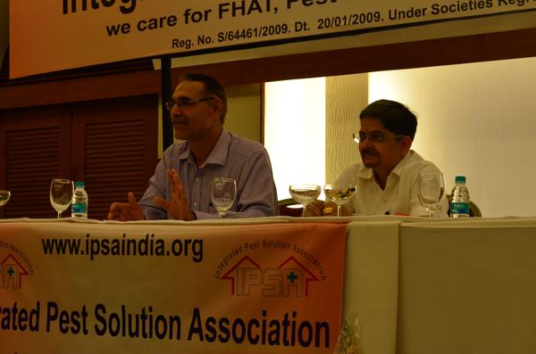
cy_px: 177
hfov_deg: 24.7
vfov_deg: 16.5
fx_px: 1225
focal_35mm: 82
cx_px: 268
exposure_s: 1/80
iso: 2500
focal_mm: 55
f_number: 10
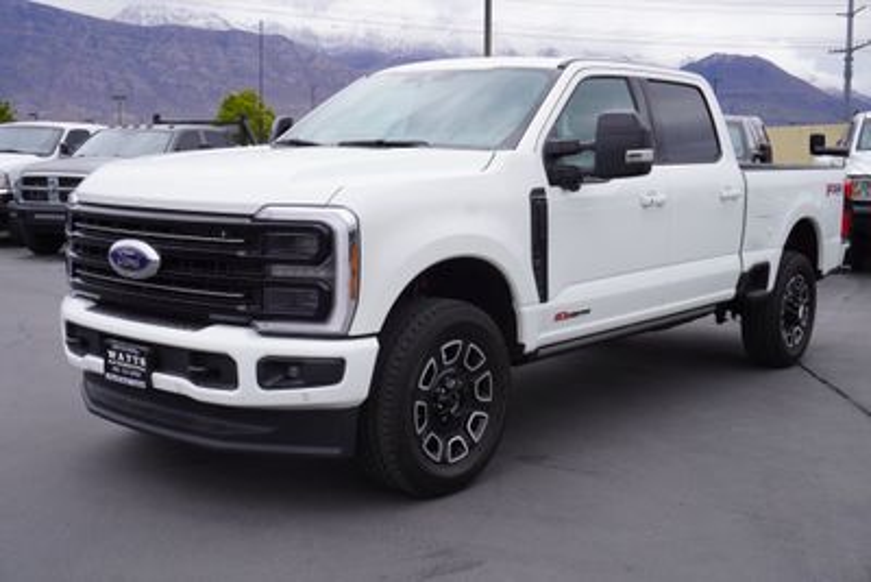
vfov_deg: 31.9
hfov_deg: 46.4
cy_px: 291
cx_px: 436
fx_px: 1016
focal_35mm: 42
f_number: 10
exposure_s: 1/125
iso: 100
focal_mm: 28
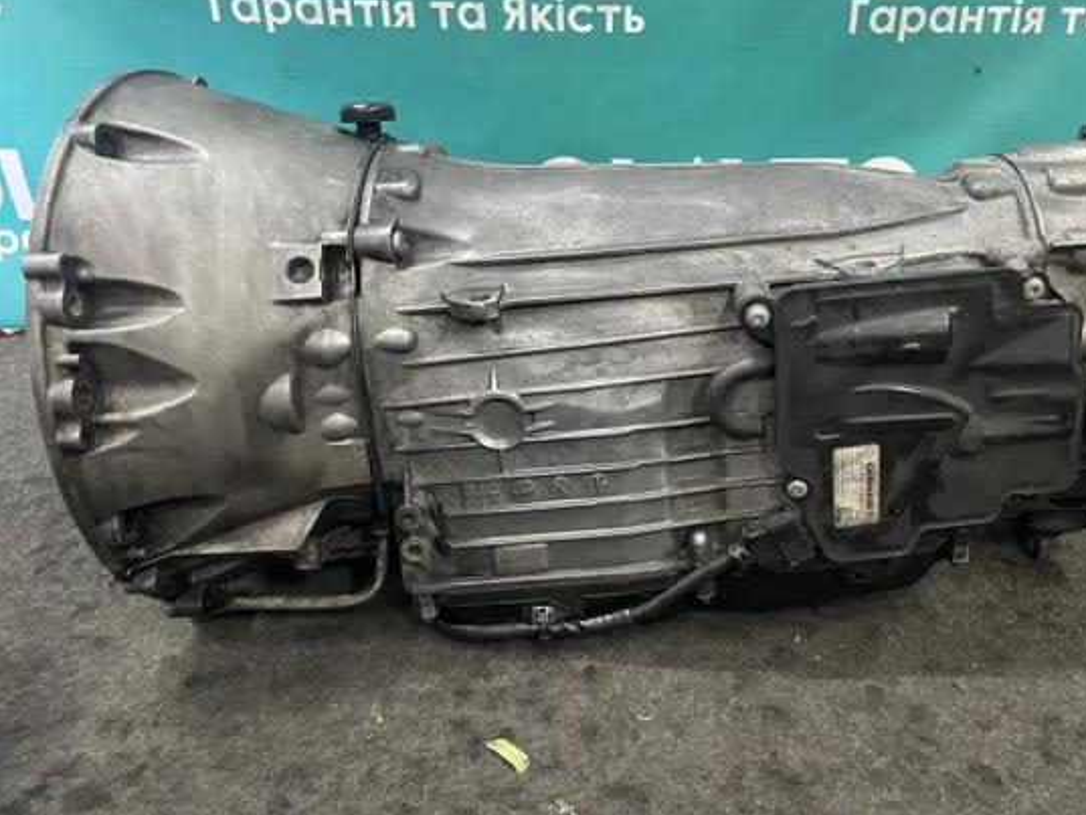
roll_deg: -3.1
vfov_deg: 45.3
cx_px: 645
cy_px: 348
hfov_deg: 57.9
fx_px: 973
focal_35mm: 31
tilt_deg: -25.3
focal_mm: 4.2
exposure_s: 1/50
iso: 400
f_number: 1.6
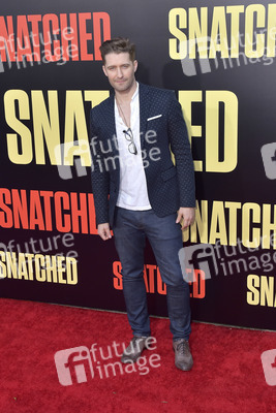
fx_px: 460
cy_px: 206
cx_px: 138
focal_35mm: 40
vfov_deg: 48.4
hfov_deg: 33.4
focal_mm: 40
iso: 500
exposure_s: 1/320
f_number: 6.3
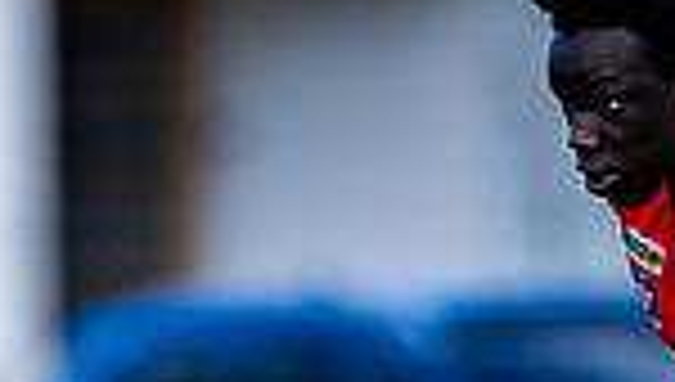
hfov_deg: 0.8
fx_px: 49541
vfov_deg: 0.4
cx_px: 375
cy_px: 715
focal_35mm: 2763
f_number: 4
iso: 220
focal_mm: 500
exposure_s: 1/1600
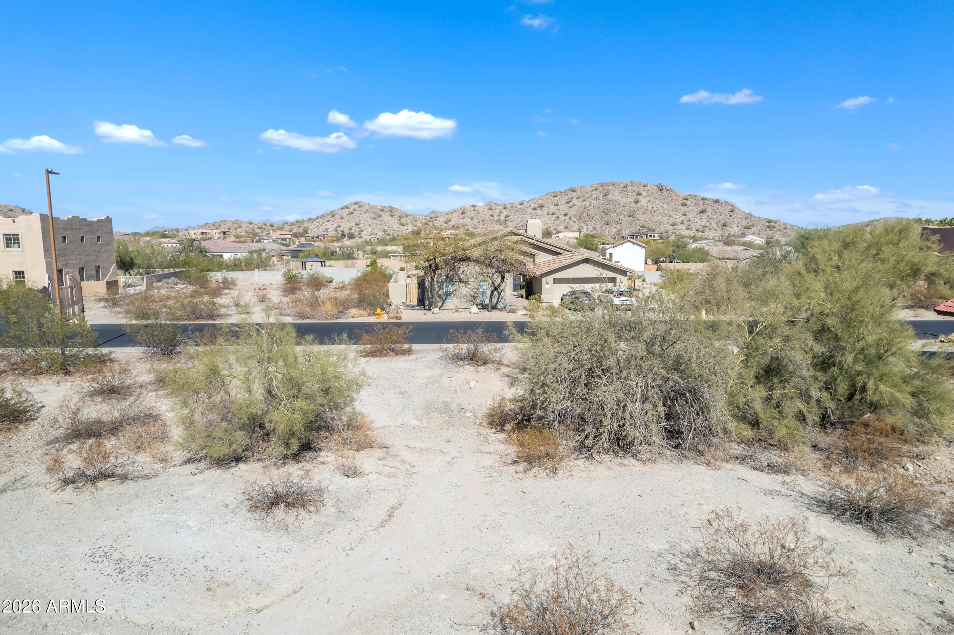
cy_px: 318
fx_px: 583
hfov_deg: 78.6
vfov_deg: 57.2
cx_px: 477
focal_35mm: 22
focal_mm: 8.38
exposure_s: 1/2500
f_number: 2.8
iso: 110
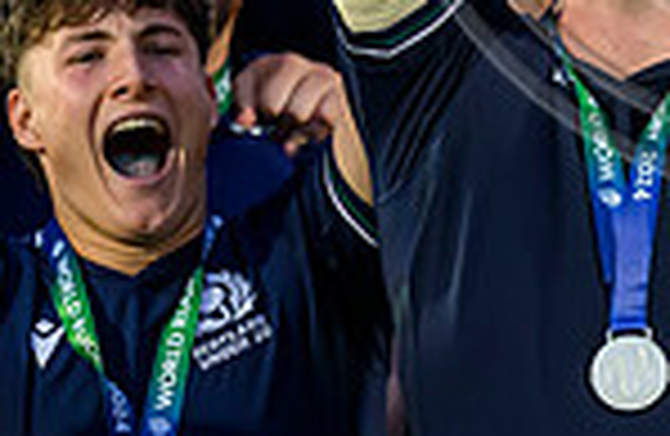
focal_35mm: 1696
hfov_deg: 1.2
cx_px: 767
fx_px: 31336
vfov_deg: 0.8
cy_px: -322
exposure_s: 1/1000
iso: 3200
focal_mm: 400
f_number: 3.2
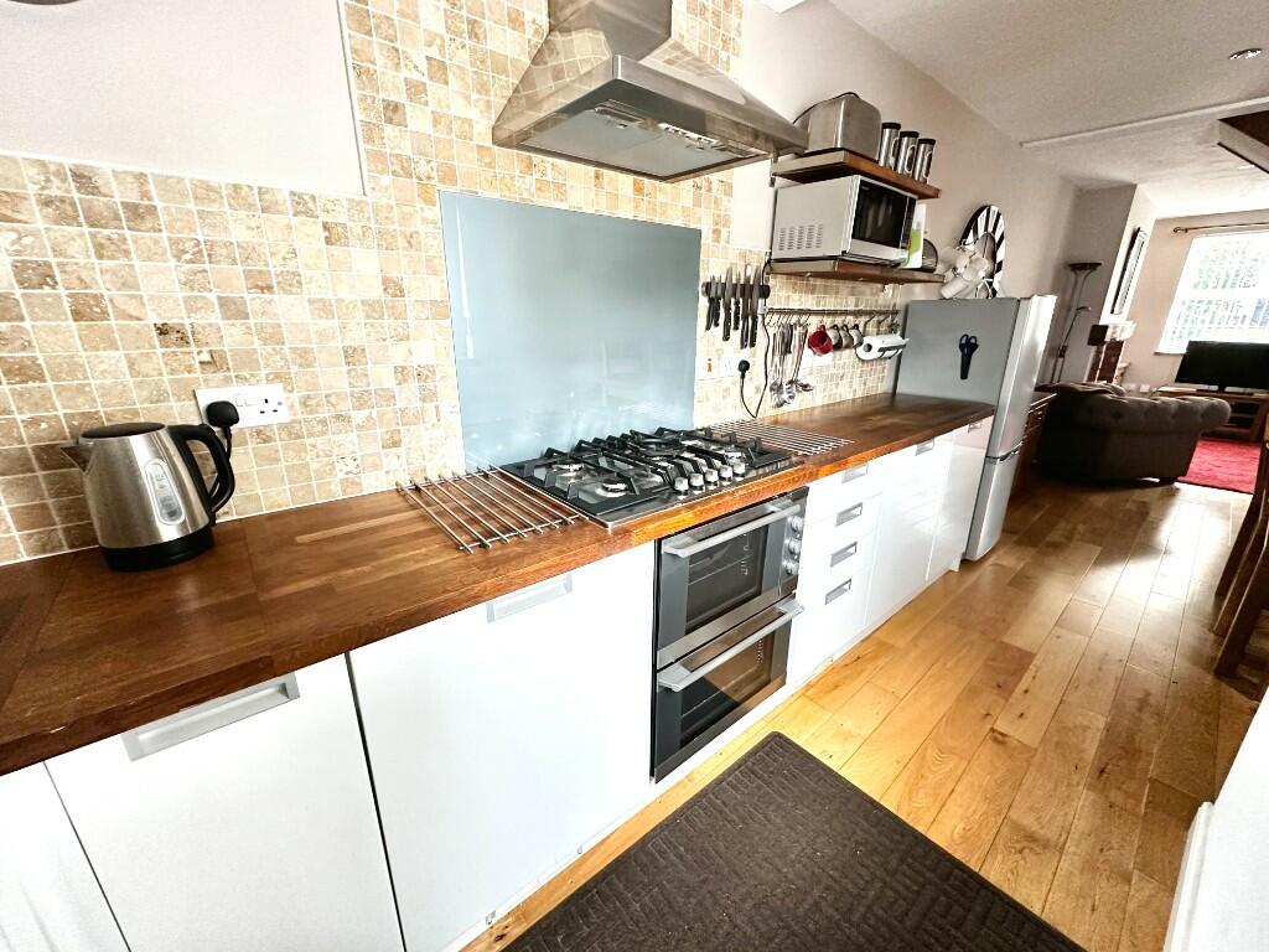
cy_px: 476
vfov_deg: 85.7
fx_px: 513
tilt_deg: -17.2
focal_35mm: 14
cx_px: 634
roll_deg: -0.3
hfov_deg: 102.1
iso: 400
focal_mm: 2.22
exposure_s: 1/60
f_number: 2.2
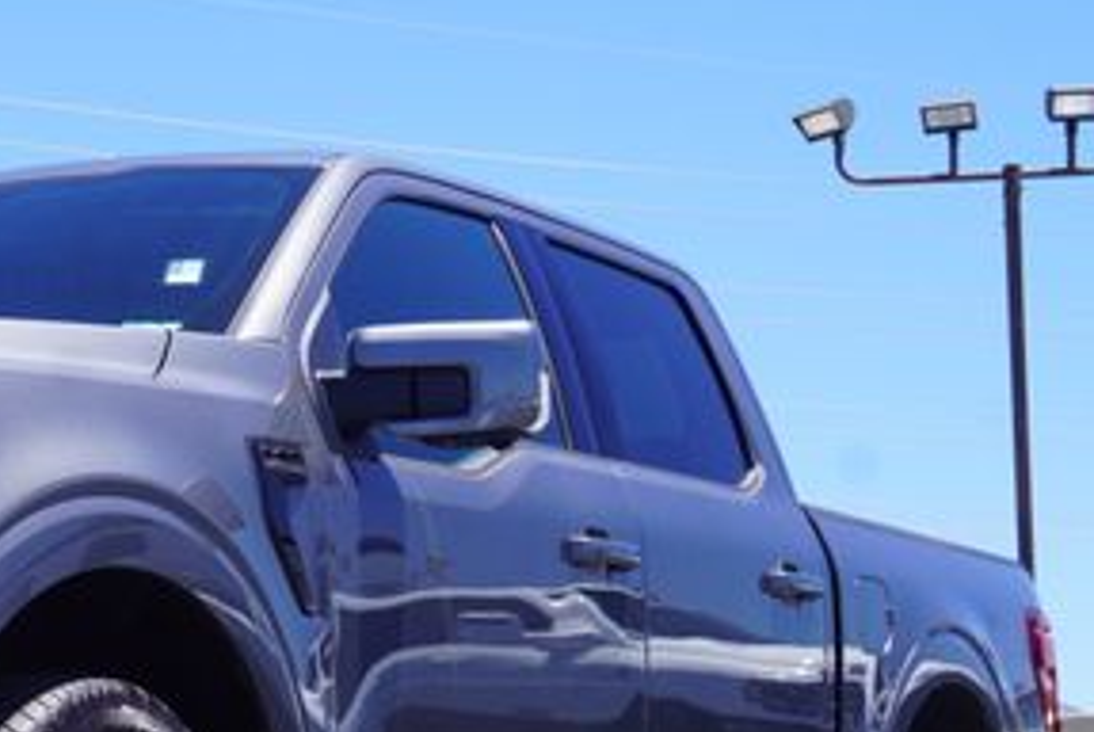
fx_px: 3255
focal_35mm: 107
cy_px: 595
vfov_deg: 12.8
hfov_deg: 18.5
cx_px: -30
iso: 100
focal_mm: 32
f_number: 9
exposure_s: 1/100
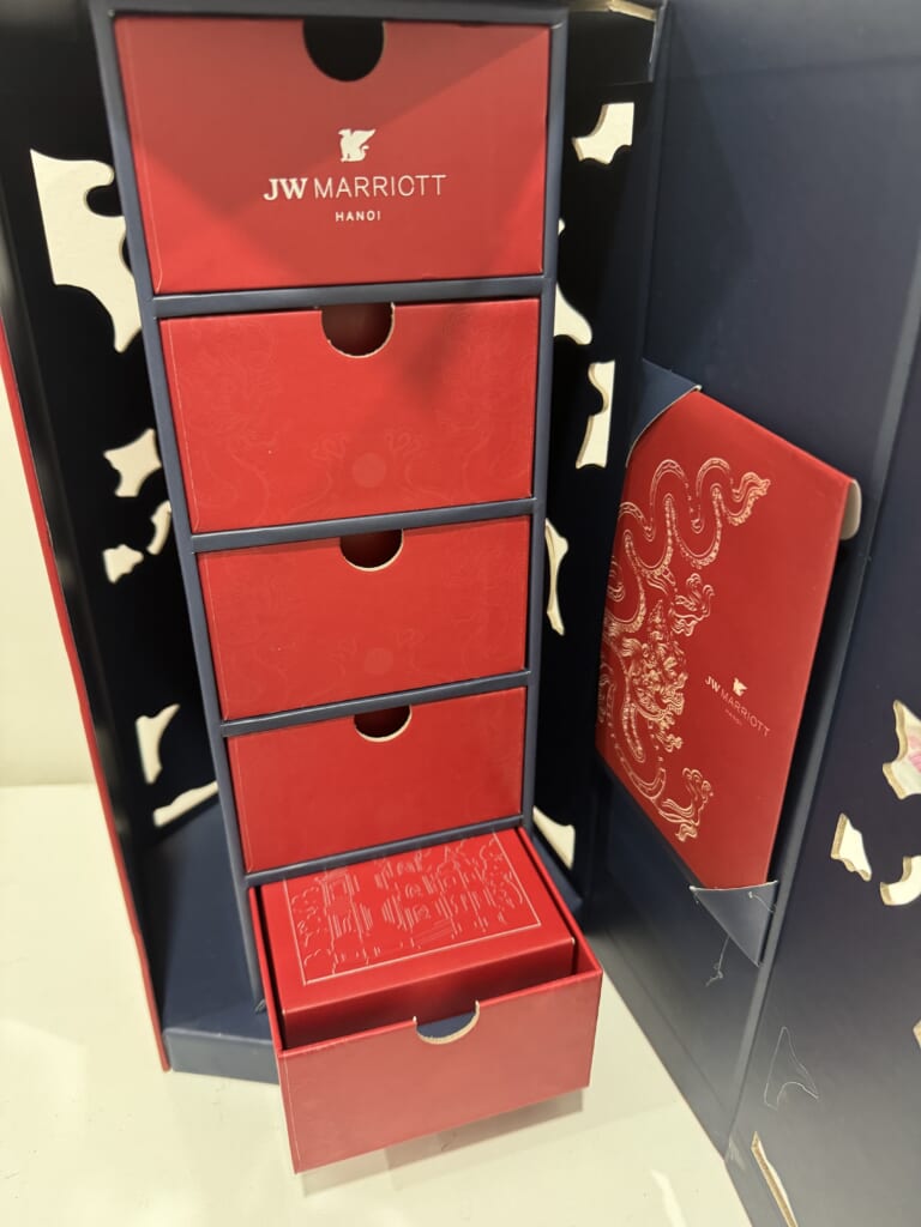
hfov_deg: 56.8
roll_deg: +0.4
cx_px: 460
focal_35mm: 24
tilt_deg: -27.6
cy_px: 614
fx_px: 851
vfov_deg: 71.6
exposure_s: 1/50
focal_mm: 6.76
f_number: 1.78
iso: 640
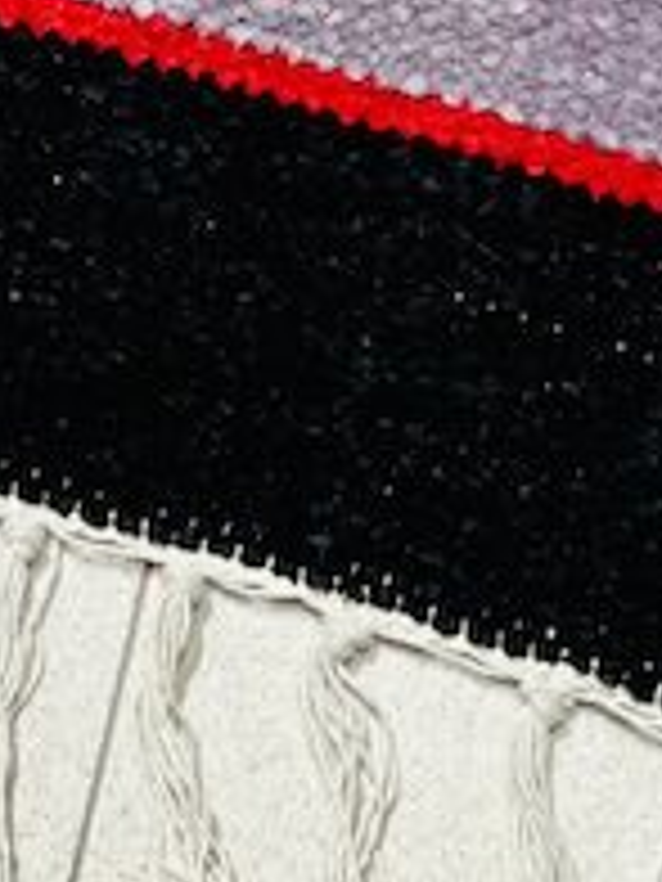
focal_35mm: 136
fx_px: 3468
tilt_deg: -62.6
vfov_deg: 12.5
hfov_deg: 10.9
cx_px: 189
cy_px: -950
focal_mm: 5.1
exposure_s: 1/100
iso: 50
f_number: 1.6
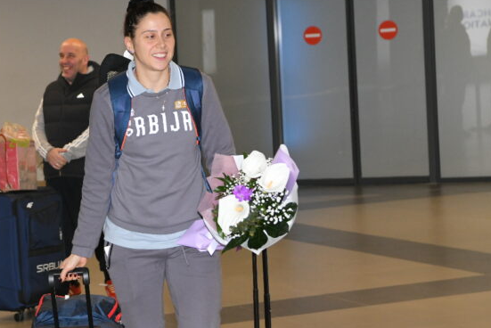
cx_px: 172
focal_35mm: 130
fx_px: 1774
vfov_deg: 10.6
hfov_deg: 15.7
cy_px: 177
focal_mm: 70
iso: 2000
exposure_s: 1/200
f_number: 5
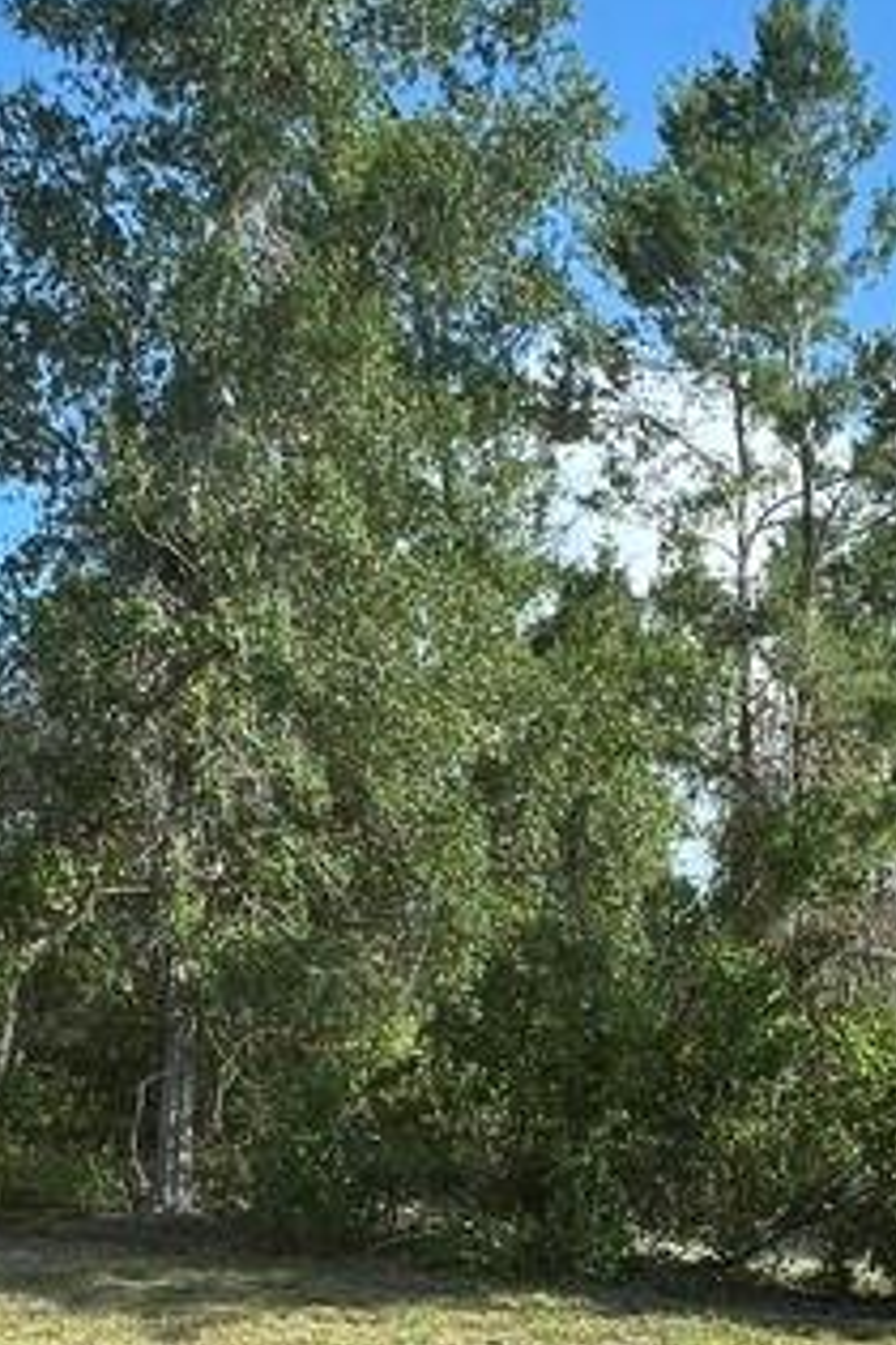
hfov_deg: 29.8
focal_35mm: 44
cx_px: 721
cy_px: 1281
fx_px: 1643
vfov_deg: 40.2
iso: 32
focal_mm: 1.57
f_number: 1.8
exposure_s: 1/483
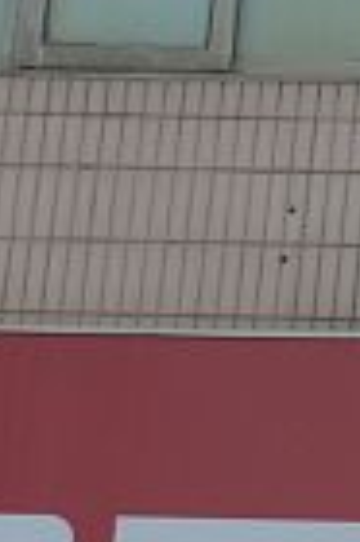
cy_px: 1229
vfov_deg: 4.9
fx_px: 6210
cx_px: 1676
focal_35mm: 413
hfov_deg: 3.1
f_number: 8
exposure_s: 1/320
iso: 400
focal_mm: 48
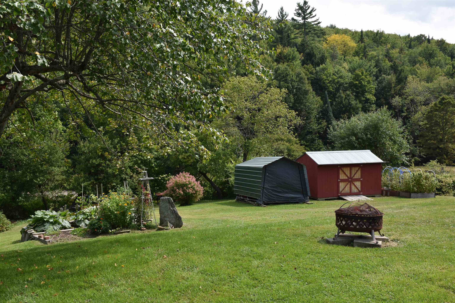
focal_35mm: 40
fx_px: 512
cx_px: 228
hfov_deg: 47.9
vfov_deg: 33.0
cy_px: 152
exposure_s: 1/500
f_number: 8
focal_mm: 27
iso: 360
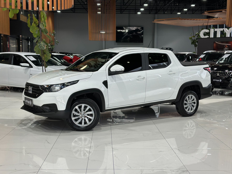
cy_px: 87
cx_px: 116
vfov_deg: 30.3
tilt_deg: -6.1
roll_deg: -0.8
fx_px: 322
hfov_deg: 39.7
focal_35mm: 48
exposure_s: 1/120
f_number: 1.78
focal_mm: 6.86
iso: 100
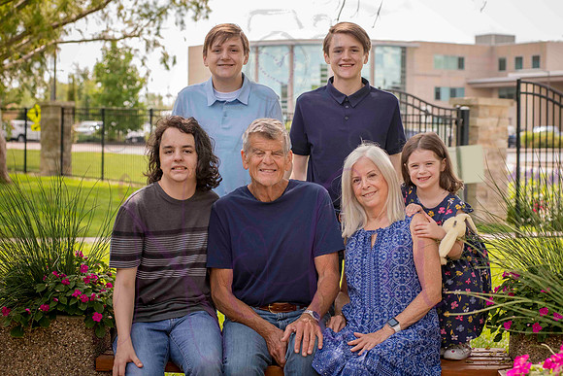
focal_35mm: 86
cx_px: 304
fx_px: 1351
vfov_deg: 15.8
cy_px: 173
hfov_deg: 23.5
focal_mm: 80
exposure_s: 1/320
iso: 400
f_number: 6.3
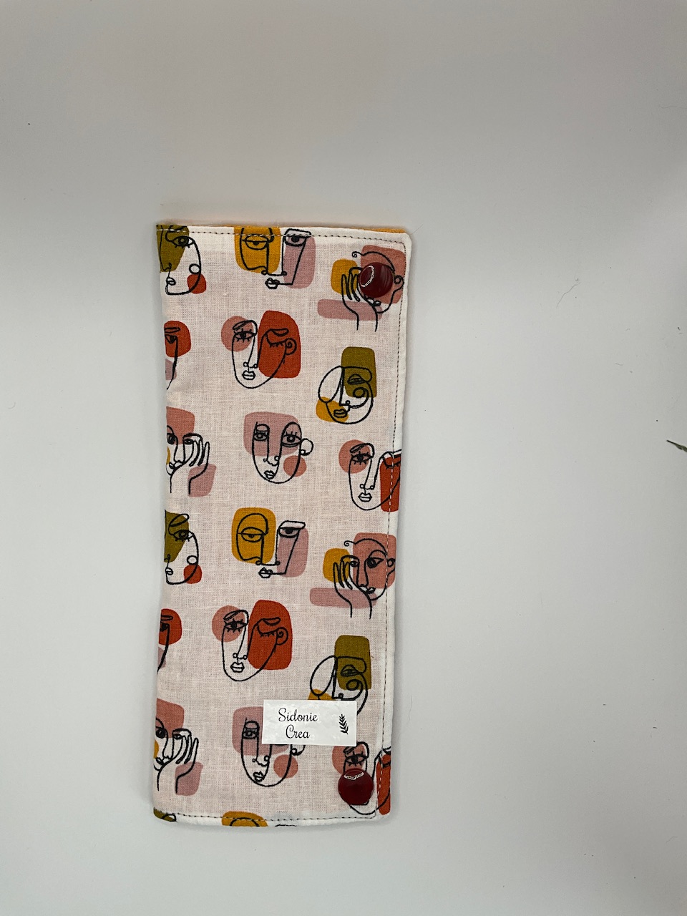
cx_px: 344
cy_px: 458
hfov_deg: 48.2
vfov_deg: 61.7
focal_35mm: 29
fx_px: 767
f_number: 1.8
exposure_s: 1/403
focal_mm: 3
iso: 25
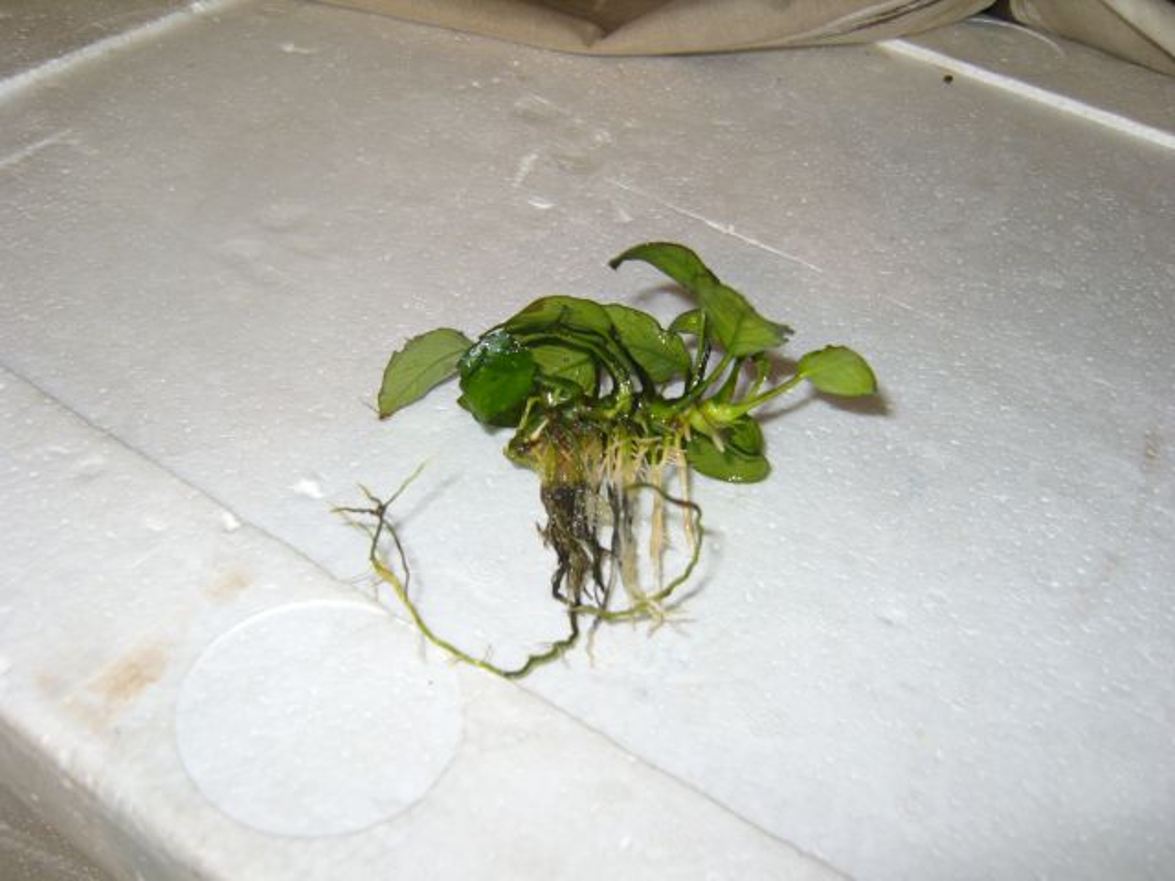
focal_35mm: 35
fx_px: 1188
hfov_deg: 52.6
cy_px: 440
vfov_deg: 40.7
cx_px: 588
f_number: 2.8
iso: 100
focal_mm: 7.4
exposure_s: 1/30
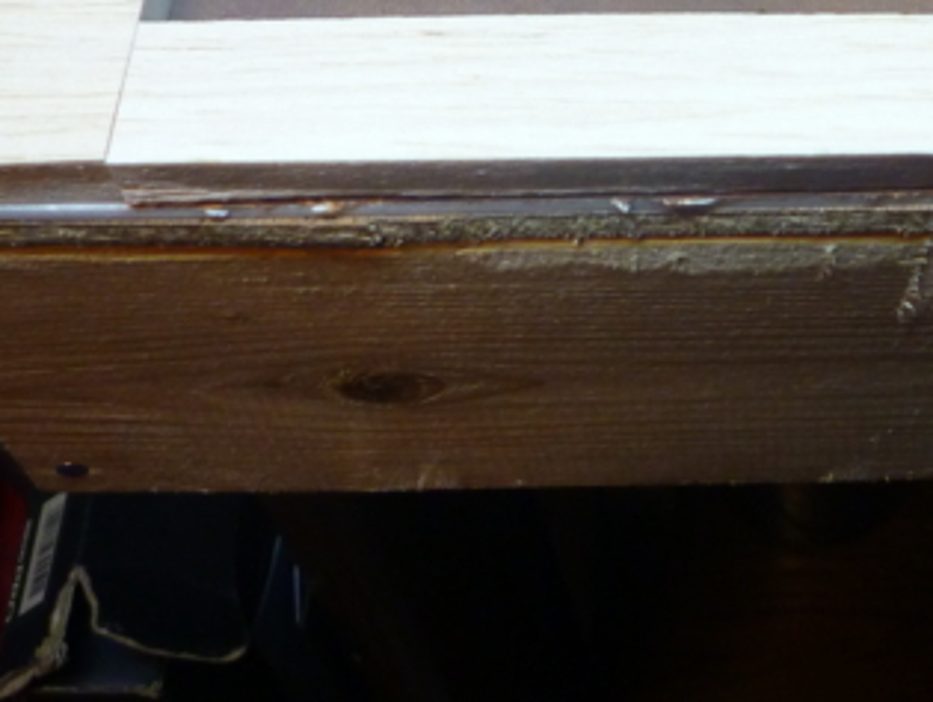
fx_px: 1916
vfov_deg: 19.5
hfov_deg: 26.0
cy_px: -145
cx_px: 924
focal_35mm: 71
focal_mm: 4.9
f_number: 3.3
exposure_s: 1/30
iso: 200
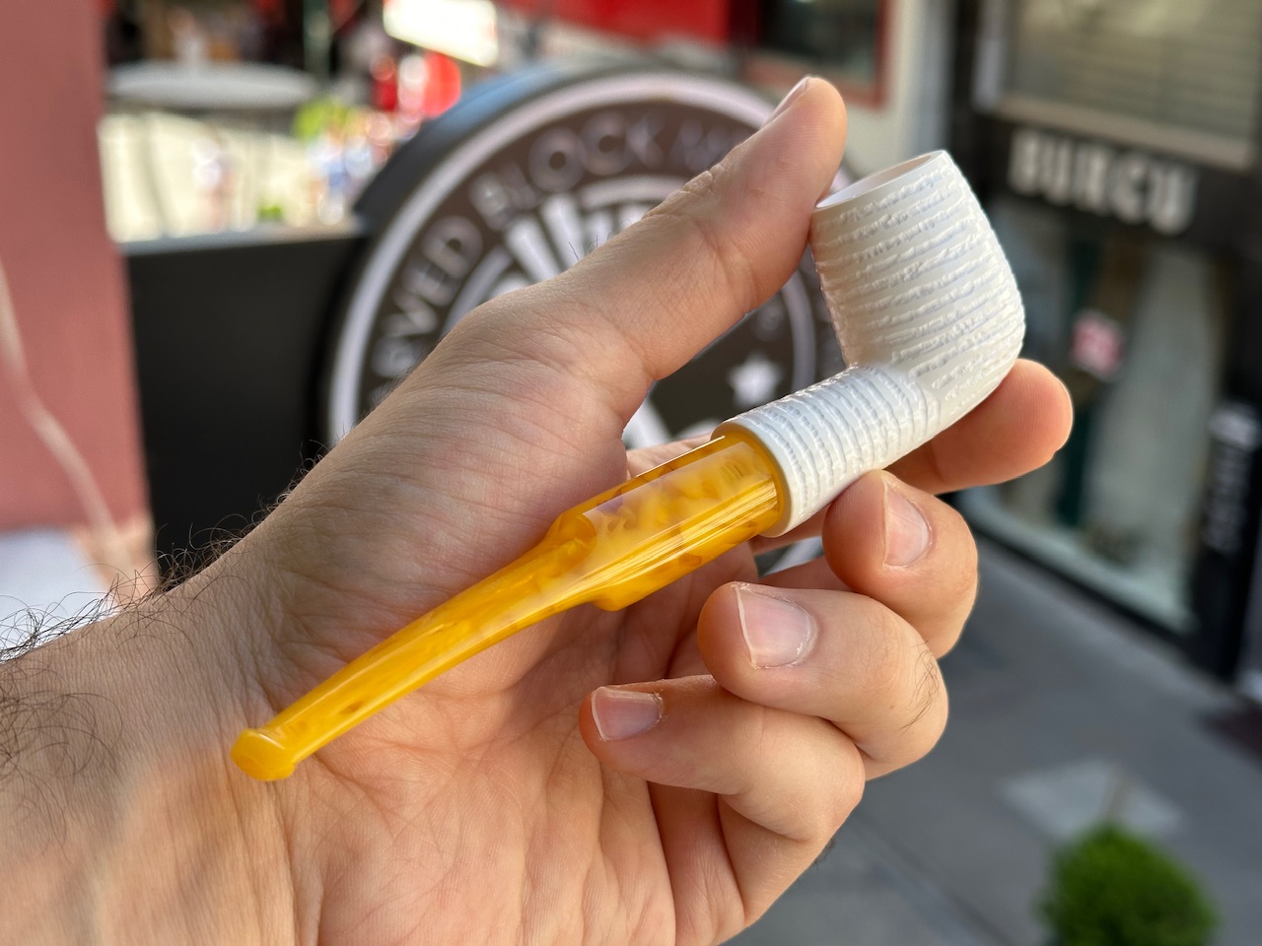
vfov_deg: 30.3
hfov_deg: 39.7
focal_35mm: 48
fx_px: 1750
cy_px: 473
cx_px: 631
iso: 64
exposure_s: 1/454
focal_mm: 6.86
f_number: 1.78
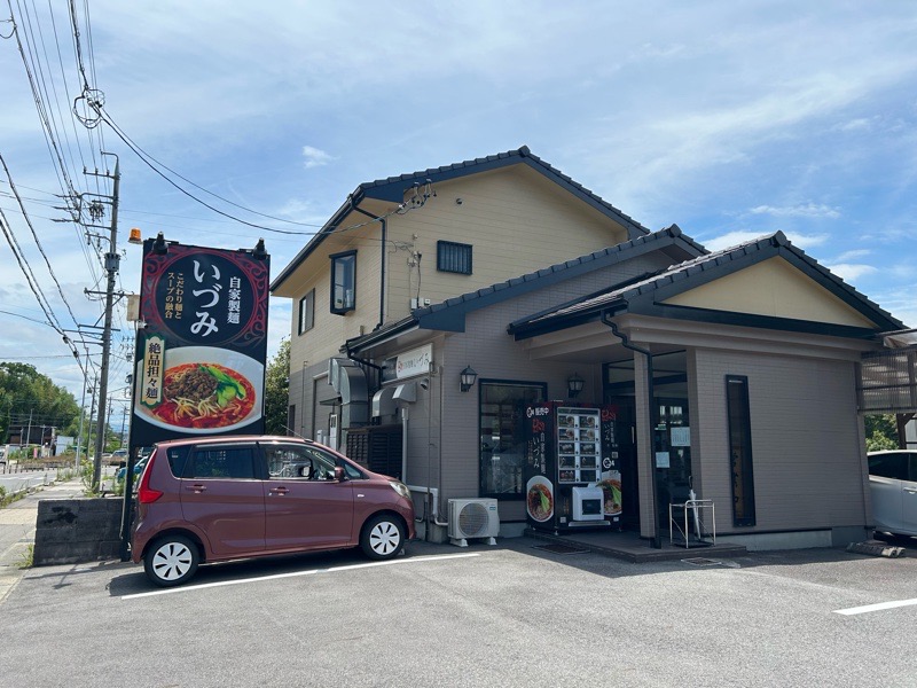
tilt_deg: +8.6
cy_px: 344
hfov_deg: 67.3
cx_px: 458
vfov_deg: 53.1
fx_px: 689
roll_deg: -0.2
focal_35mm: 26
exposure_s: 1/4831
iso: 50
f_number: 1.5
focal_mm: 5.7
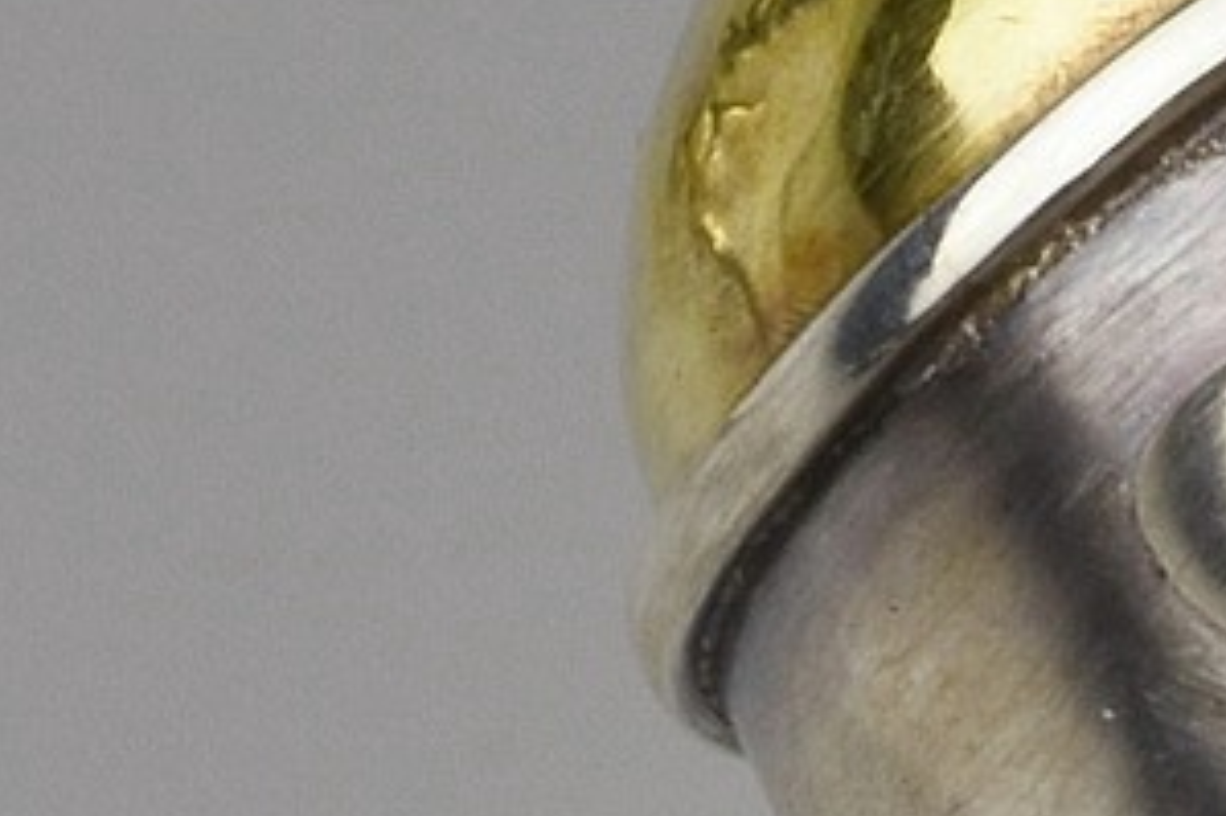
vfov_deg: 3.8
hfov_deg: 5.7
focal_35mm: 361
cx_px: 1013
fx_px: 12287
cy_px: 488
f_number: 36
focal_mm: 60
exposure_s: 1/15
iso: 125
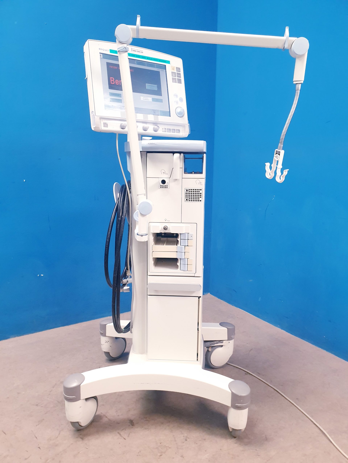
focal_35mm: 26
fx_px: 349
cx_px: 174
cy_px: 232
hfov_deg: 53.1
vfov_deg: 67.3
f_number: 2.4
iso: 320
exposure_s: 1/50
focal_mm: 4.3
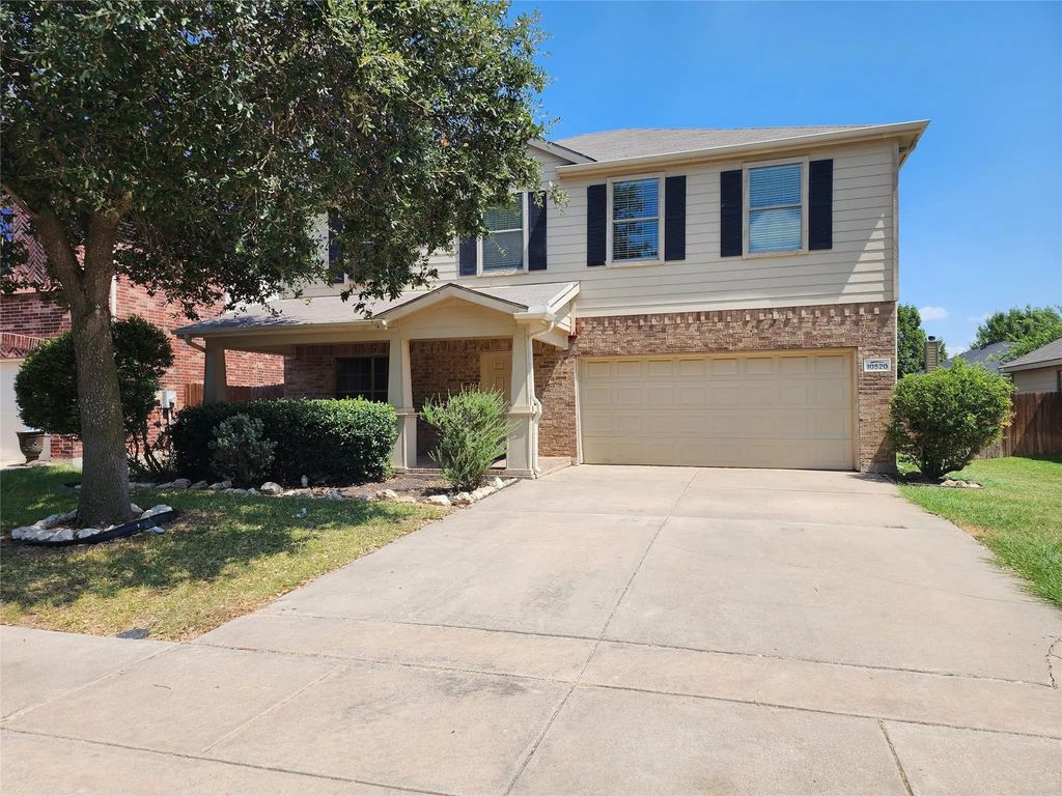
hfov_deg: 73.9
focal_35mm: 23
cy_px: 398
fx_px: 706
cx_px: 531
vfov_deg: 58.9
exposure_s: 1/902
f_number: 1.8
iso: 12
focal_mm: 6.4
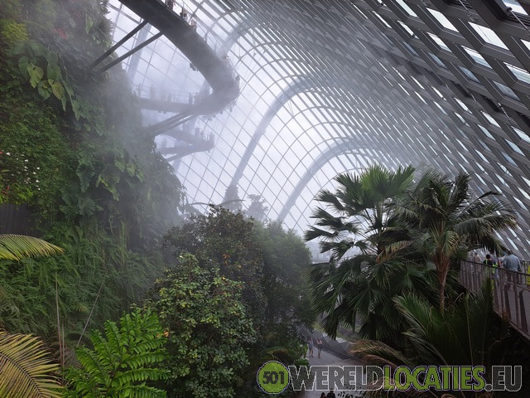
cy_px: 199
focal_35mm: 24
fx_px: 367
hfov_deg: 71.6
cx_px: 265
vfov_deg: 56.8
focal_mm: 5.23
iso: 50
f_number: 1.8
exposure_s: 1/723
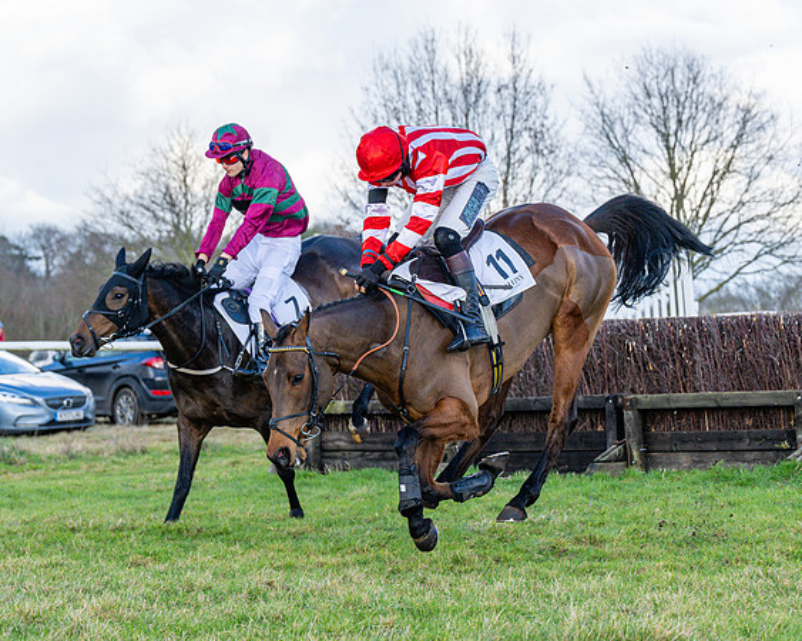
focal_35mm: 115
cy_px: 309
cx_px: 475
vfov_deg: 13.4
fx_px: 2722
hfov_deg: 16.7
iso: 500
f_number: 4
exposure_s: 1/2000
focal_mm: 70
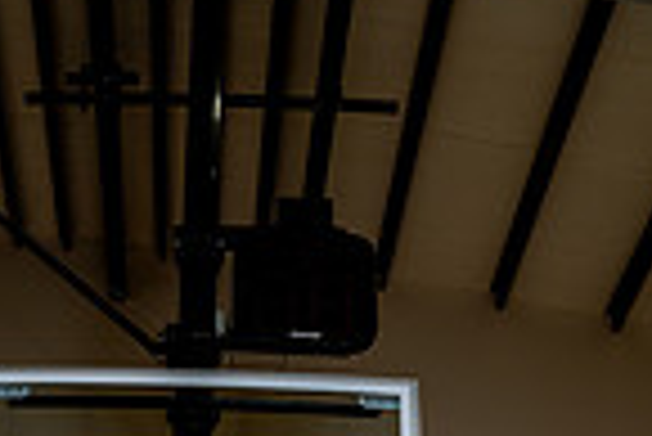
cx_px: 157
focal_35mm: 62
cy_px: 980
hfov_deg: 31.7
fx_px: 1124
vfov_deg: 15.3
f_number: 5.6
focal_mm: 20
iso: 250
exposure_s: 1/250
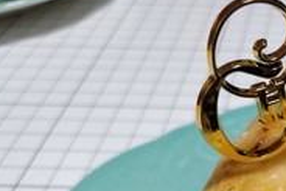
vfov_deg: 21.0
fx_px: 485
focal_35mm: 61
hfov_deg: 29.0
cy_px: 219
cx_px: 333
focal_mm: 4.1
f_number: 1.7
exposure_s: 1/50
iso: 500
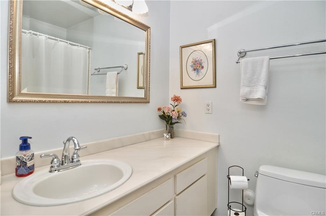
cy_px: 108
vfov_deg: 67.2
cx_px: 163
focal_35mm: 18
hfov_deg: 90.1
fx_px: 163
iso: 400
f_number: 6.3
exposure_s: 1/60
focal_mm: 12
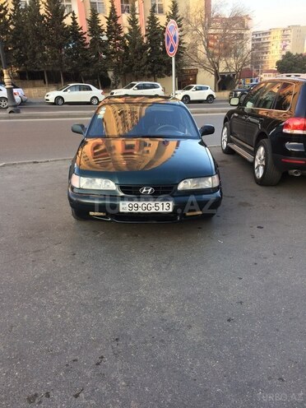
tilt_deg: -23.9
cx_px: 153
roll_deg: +5.6
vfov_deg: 61.7
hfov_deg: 48.2
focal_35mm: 29
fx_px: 342
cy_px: 204
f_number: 2.2
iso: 40
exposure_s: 1/100
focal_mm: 4.15
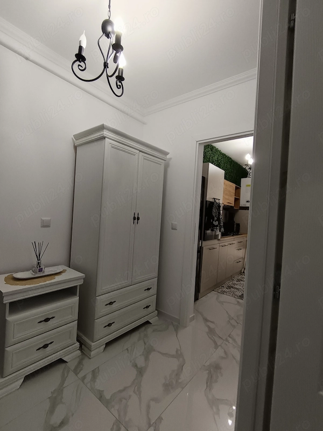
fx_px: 212
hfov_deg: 74.7
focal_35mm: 17
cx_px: 162
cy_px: 216
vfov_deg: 91.0
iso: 368
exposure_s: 1/50
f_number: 2.2
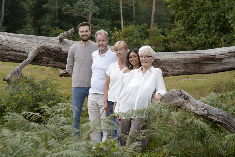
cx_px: 118
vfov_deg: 19.5
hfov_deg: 28.8
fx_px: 457
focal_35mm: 70
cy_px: 78
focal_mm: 70
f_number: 9
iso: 800
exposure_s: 1/160
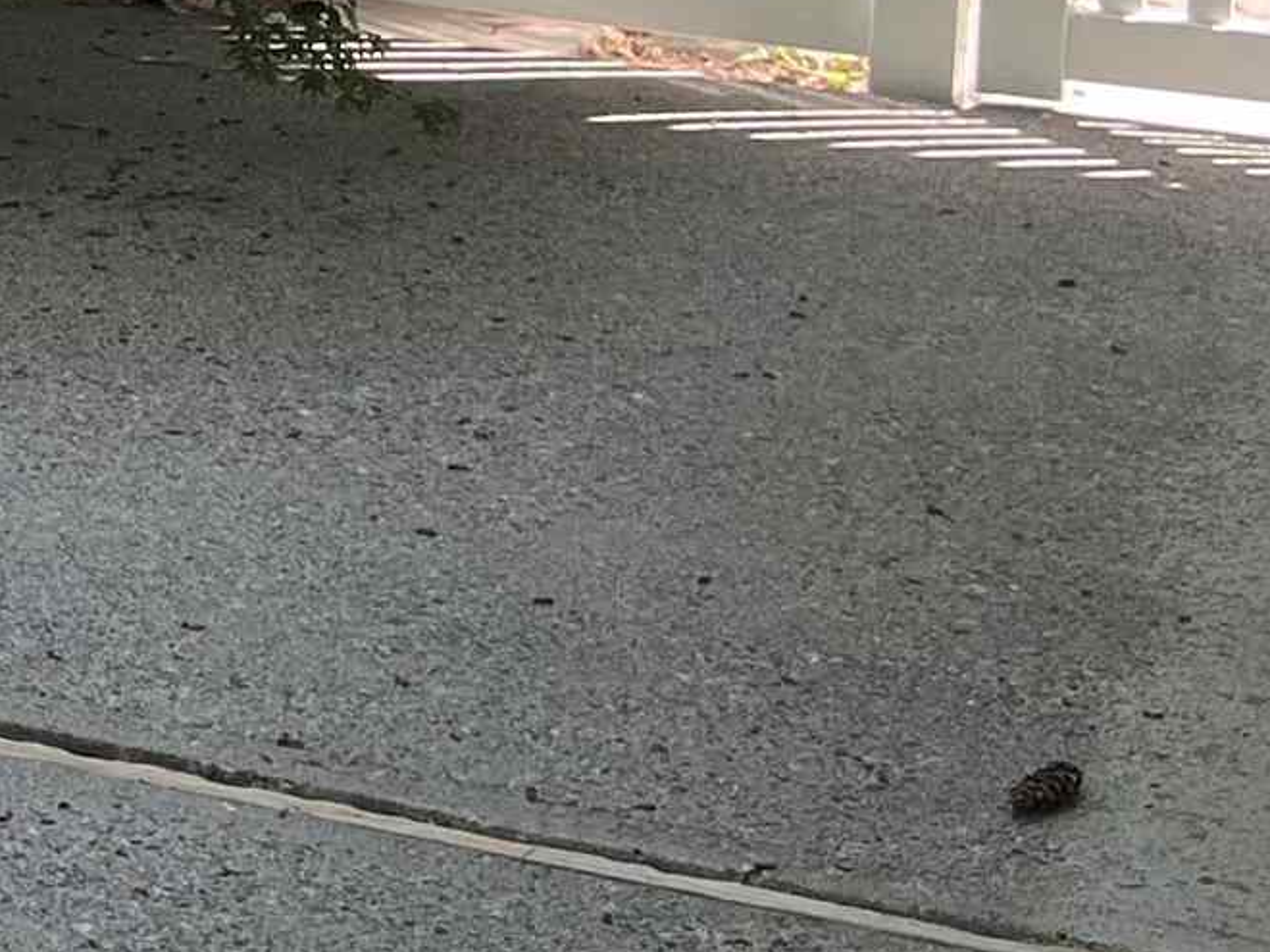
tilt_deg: -8.0
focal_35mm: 121
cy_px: -423
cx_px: -804
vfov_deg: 11.8
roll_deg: +0.4
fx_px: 4439
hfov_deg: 14.8
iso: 40
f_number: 1.5
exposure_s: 1/293
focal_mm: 5.7
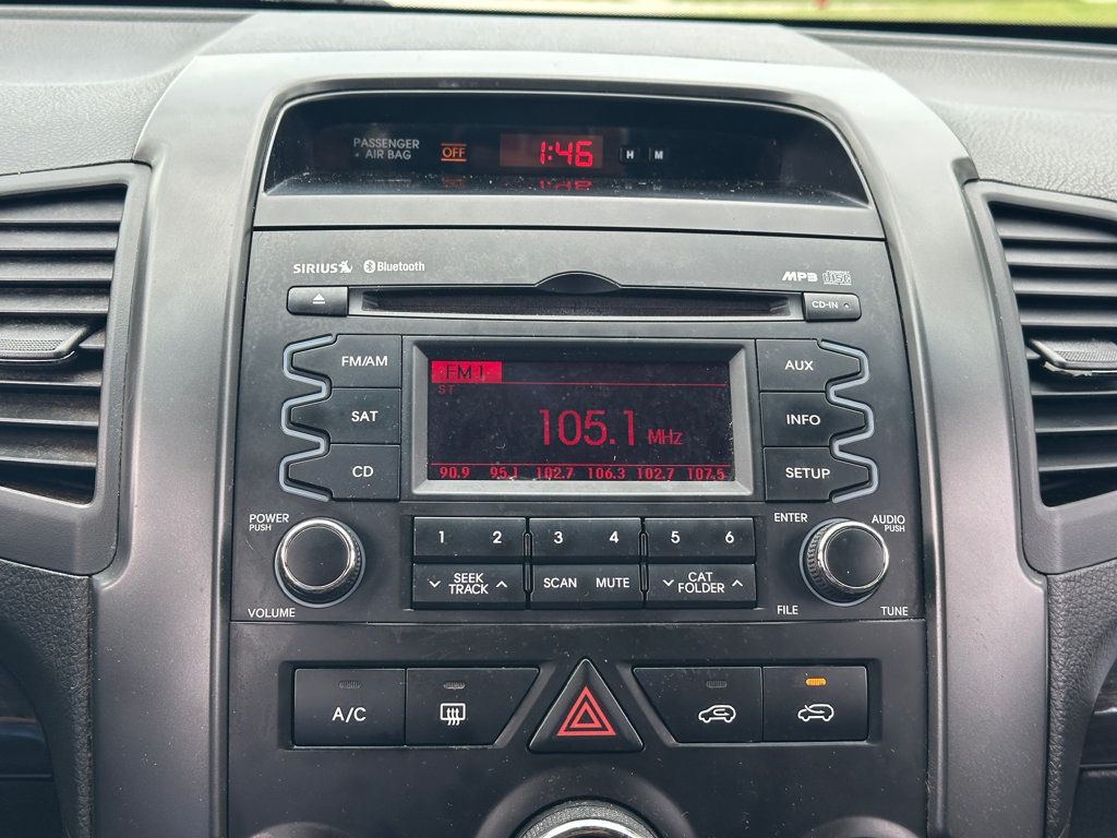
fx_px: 1549
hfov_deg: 39.7
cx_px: 558
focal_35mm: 48
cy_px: 419
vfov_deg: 30.3
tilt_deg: -16.0
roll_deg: -0.1
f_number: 1.78
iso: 64
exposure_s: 1/321
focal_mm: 6.86
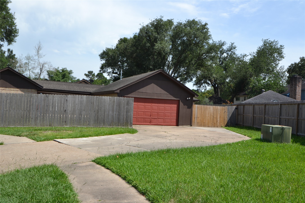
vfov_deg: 40.0
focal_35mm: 33
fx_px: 280
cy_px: 102
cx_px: 152
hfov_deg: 57.2
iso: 100
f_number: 8
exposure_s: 1/250
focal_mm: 22
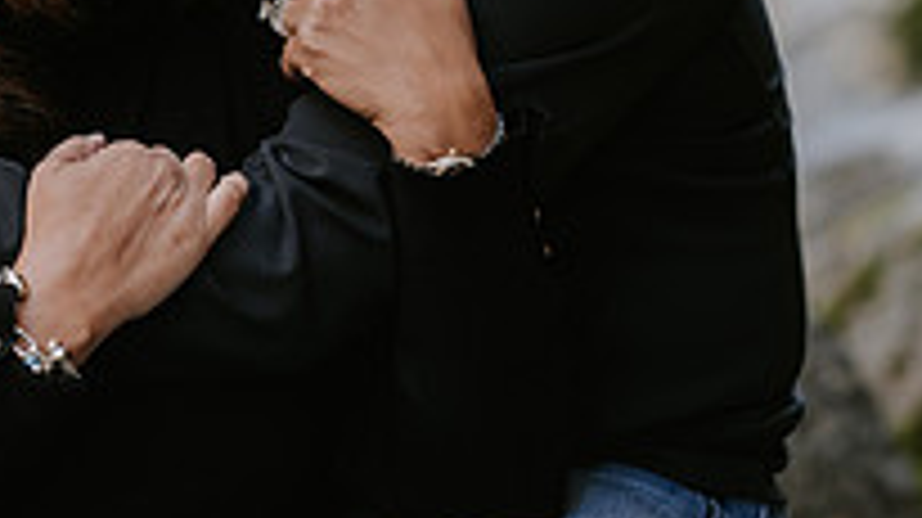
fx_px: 6157
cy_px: -248
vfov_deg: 4.8
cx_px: 229
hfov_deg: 8.6
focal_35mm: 252
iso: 500
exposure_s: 1/800
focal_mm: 85
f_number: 1.8
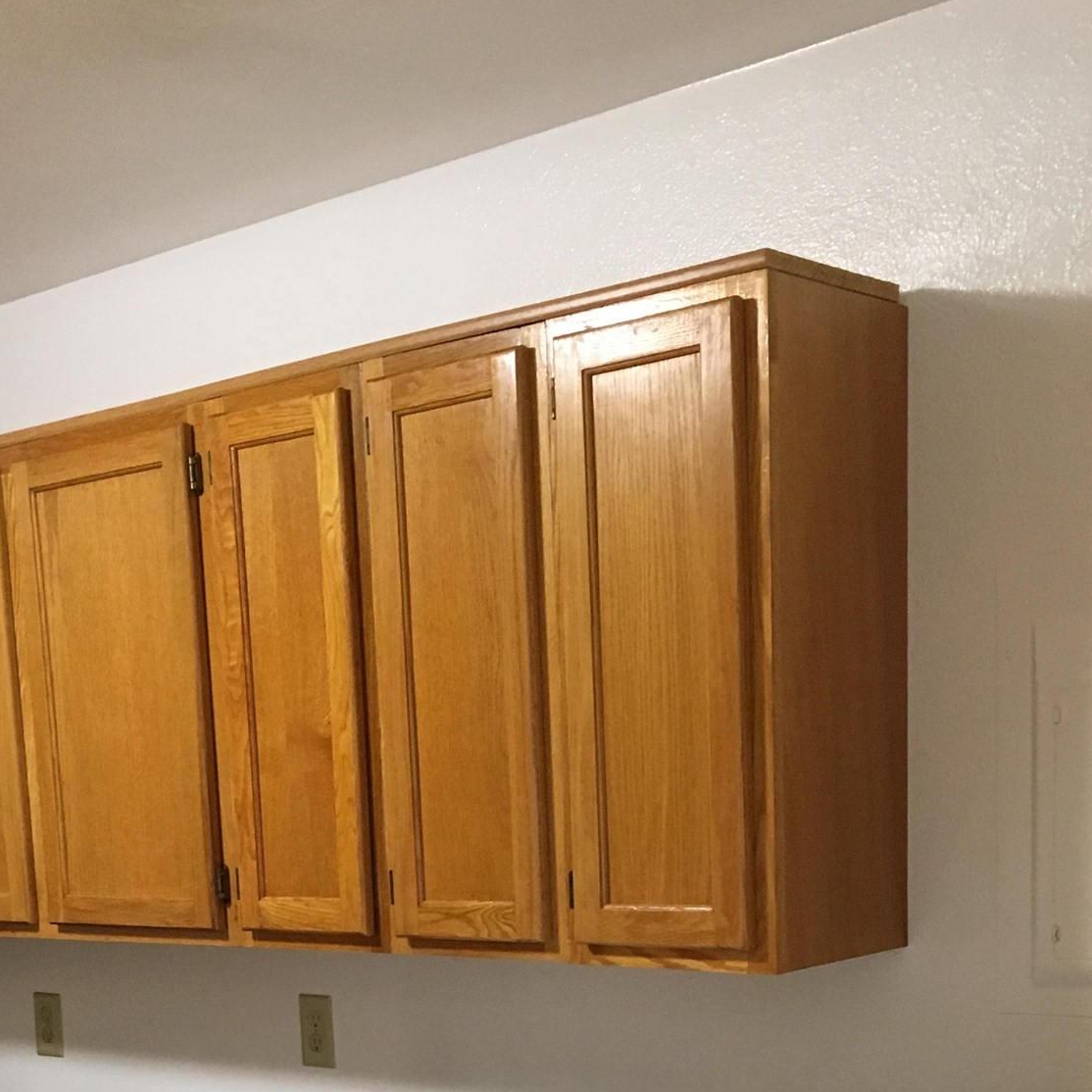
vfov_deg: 30.3
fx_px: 1892
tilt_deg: -8.1
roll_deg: +3.3
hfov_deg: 32.1
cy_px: 1047
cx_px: 457
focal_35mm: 53
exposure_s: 1/30
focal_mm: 4.15
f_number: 2.2
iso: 125
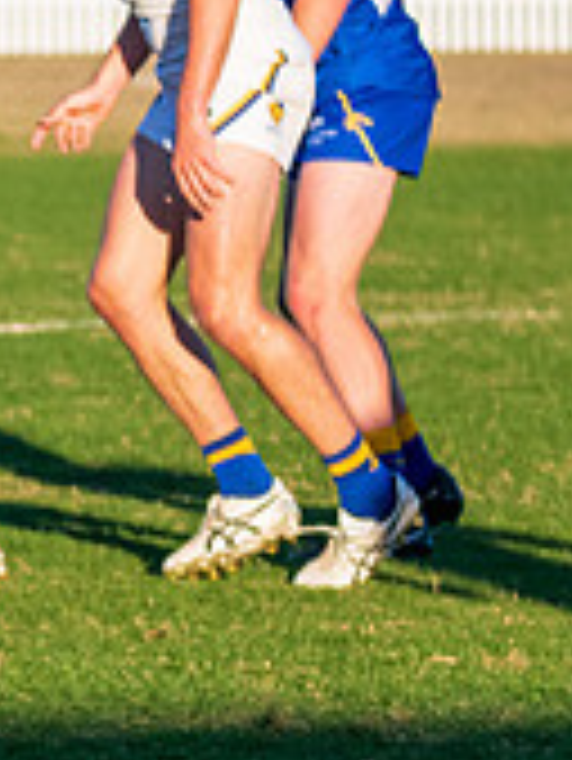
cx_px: -847
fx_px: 15755
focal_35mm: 716
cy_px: 207
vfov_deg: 2.8
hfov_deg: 2.1
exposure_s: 1/2500
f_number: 6.3
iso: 1000
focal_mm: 150
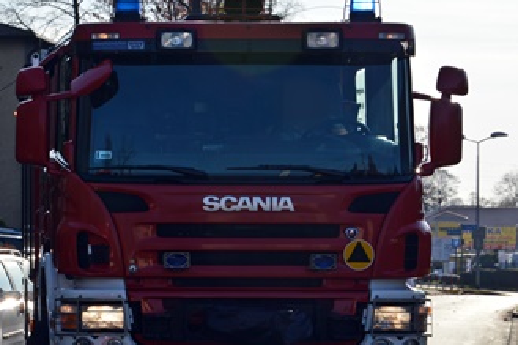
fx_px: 1999
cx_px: 59
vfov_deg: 9.9
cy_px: 228
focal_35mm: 139
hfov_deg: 14.6
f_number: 10
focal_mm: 48
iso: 100
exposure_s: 1/400
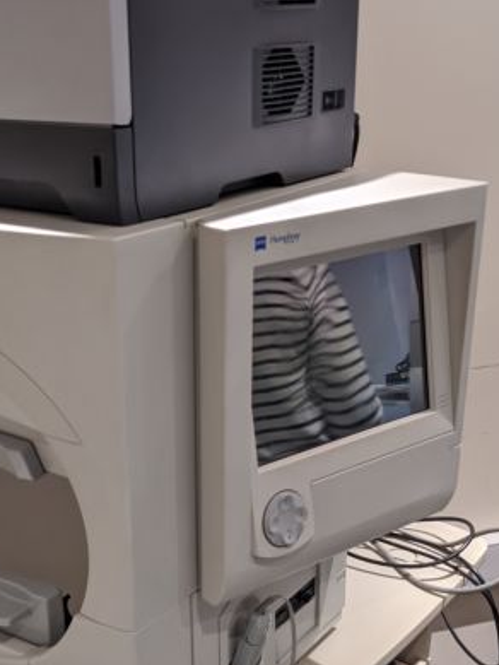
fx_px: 999
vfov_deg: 36.2
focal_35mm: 52
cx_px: 152
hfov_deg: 27.8
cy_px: 473
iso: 77
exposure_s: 1/25
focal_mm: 4.38
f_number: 1.73
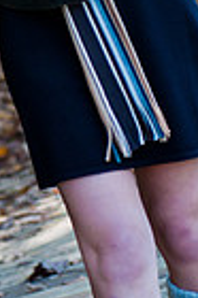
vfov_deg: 6.0
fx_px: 2787
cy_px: -164
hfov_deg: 4.1
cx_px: 10
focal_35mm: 337
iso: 200
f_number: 2.8
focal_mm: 70
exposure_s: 1/160
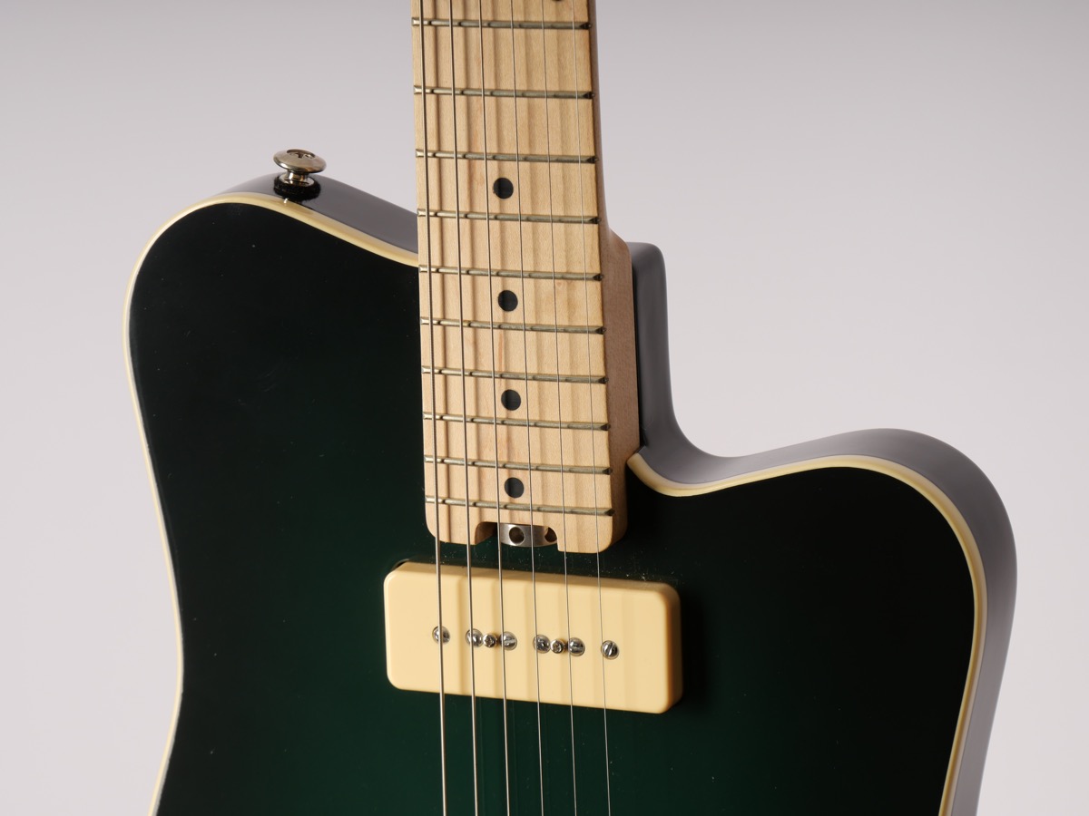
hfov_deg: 16.1
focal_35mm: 122
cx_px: 544
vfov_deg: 12.1
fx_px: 3838
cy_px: 408
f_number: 7.1
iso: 200
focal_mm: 61
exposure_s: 1/200
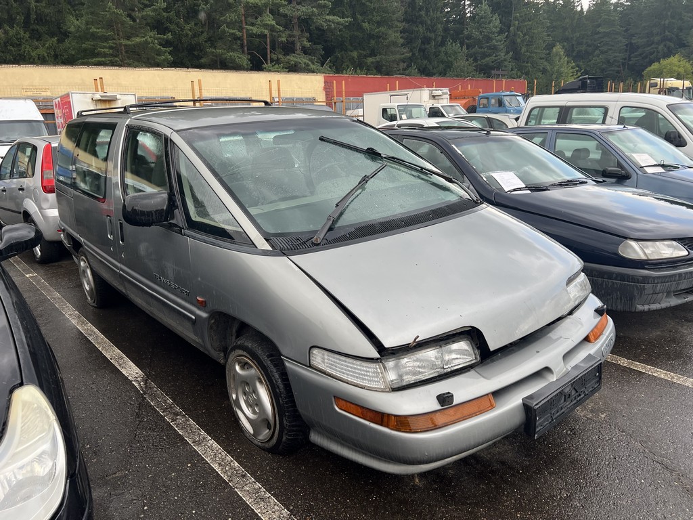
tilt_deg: -11.4
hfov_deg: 67.3
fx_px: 521
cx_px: 346
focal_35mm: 26
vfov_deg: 53.1
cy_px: 260
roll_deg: +1.9
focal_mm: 5.7
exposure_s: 1/441
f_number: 1.5
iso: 50
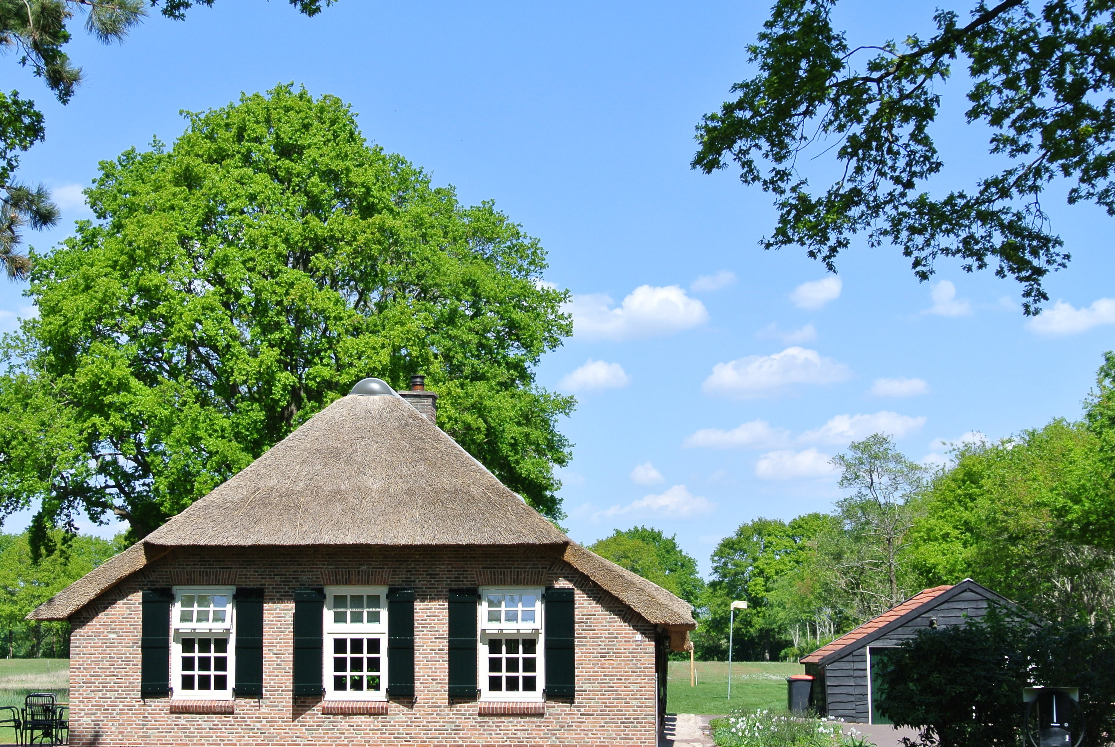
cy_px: 466
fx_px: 2047
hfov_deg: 30.4
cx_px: 492
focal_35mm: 66
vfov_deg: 20.6
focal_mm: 18.9
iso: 100
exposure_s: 1/400
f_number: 4.8
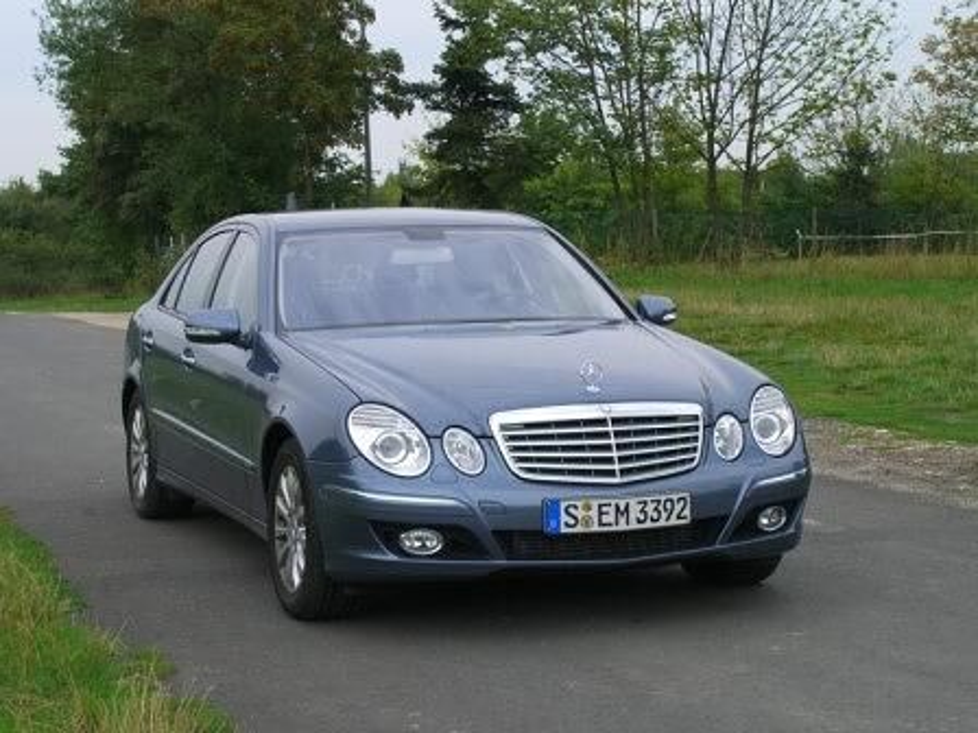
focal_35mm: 80
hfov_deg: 24.4
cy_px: 366
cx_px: 489
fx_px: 2260
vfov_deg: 18.4
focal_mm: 16.6
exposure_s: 1/80
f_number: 4.4
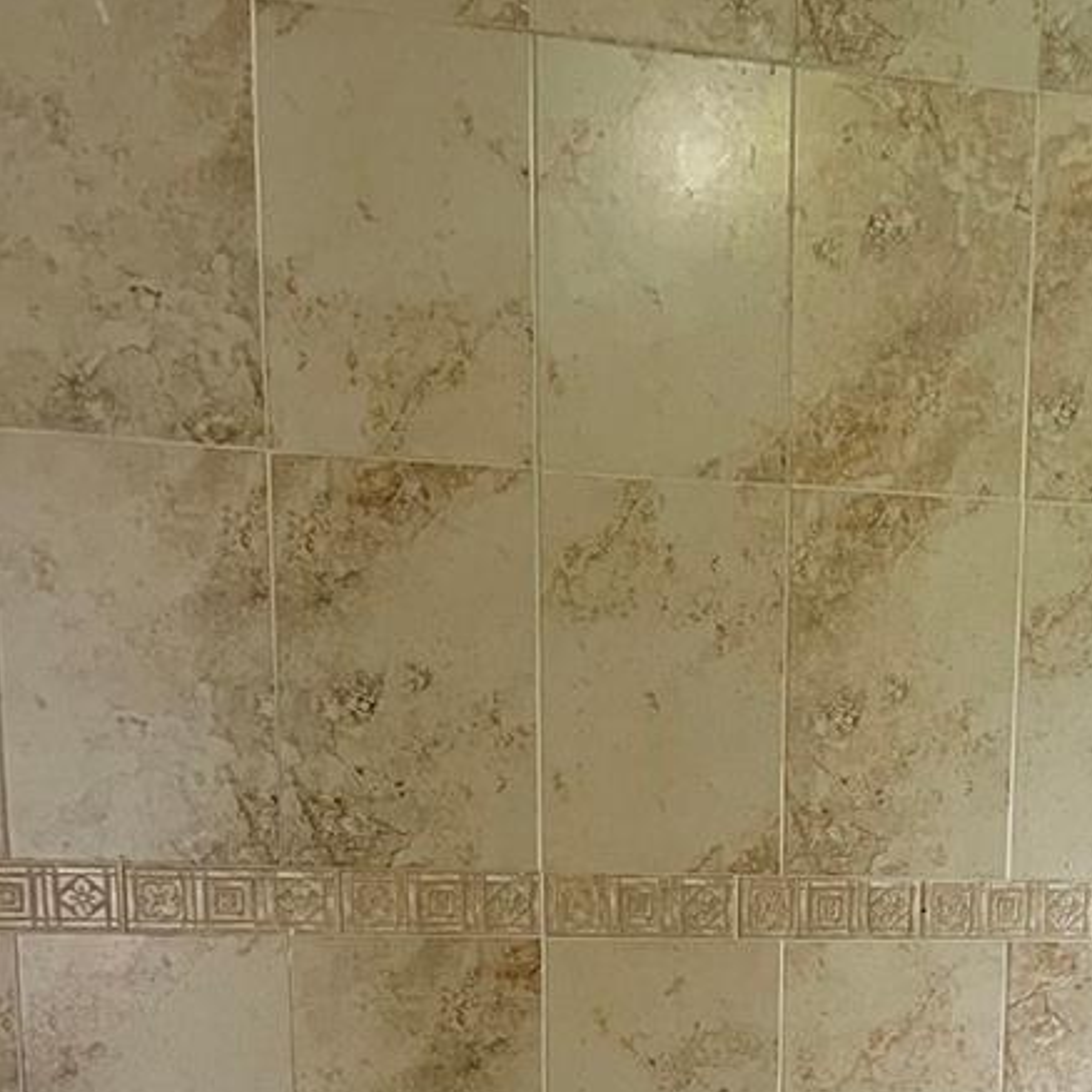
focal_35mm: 63
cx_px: 678
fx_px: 2248
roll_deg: -1.2
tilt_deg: -12.4
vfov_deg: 23.8
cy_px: 1451
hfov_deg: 27.2
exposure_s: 1/60
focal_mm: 5.7
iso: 125
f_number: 1.5
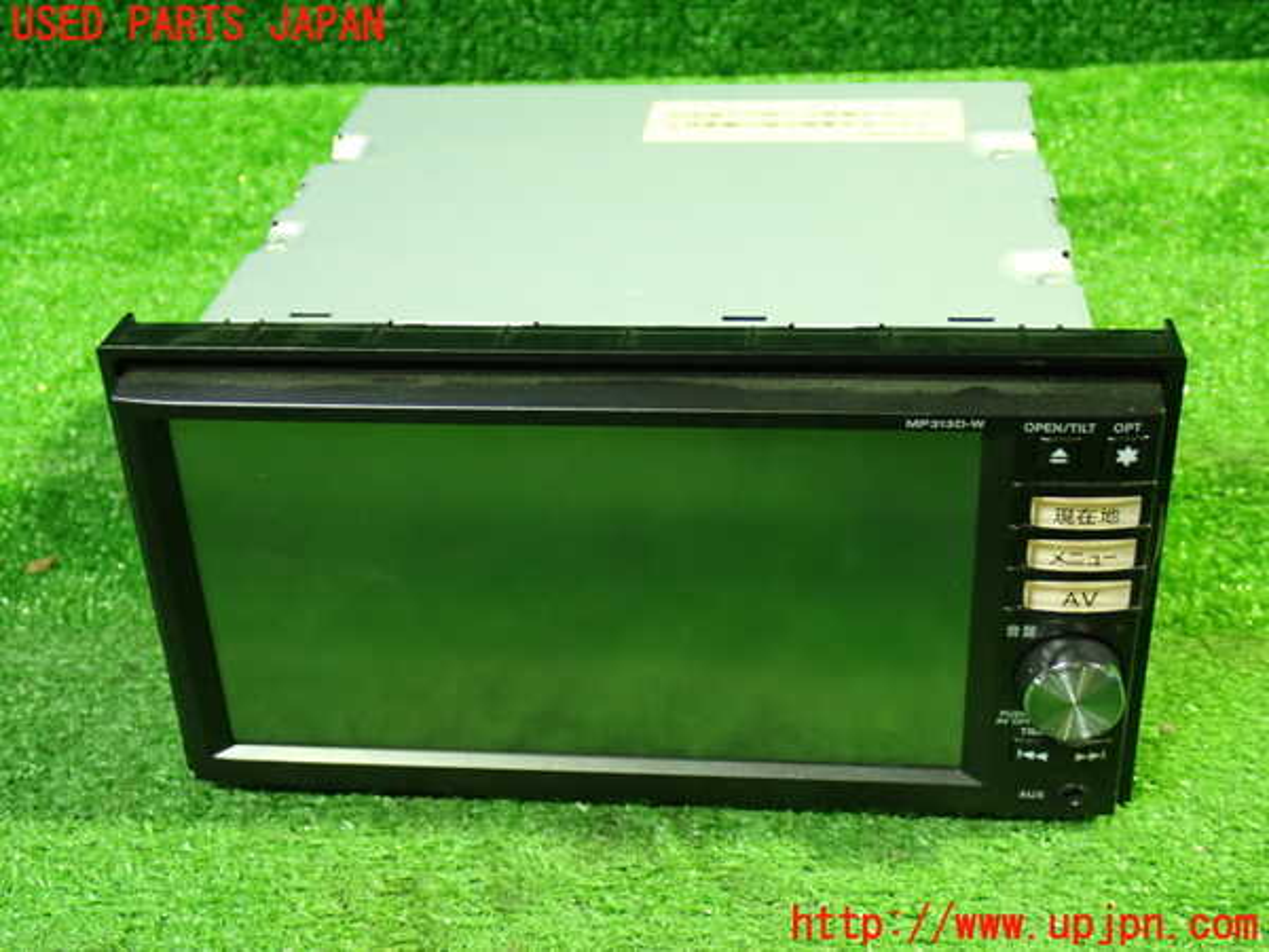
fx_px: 1723
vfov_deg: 30.9
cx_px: 634
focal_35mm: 47
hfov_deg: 40.4
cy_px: 476
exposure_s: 1/13
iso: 800
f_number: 3.1
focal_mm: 8.4
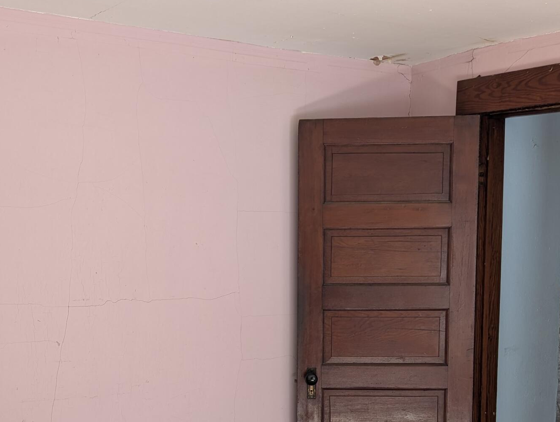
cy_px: 348
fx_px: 875
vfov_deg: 26.5
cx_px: 251
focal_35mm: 54
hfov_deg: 35.5
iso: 30
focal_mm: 6.9
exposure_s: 1/23.8
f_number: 1.68
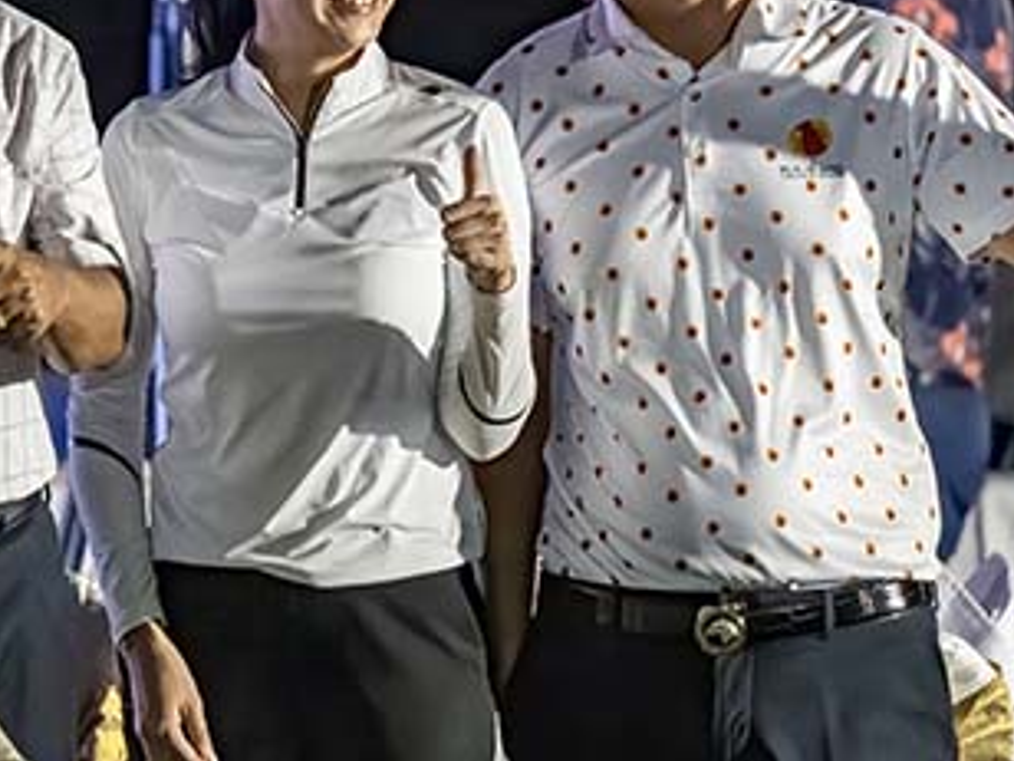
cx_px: -352
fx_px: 17546
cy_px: 79
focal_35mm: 599
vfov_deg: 2.5
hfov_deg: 3.3
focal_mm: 200
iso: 20000
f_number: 4
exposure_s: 1/250
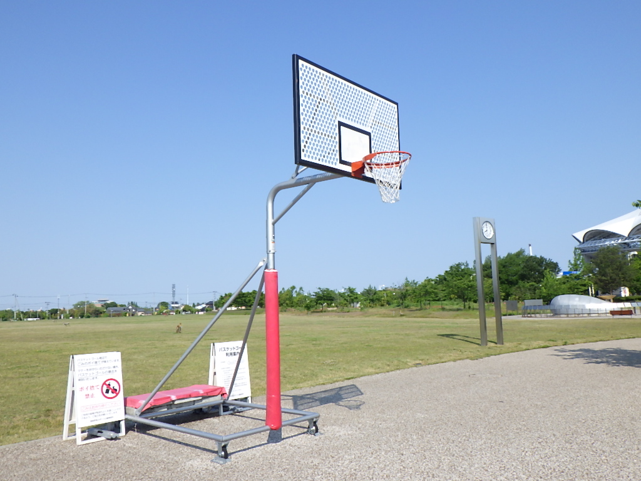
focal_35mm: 28
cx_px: 320
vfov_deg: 49.7
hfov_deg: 63.4
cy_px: 240
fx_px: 518
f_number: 4.2
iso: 125
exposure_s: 1/1000
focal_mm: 5
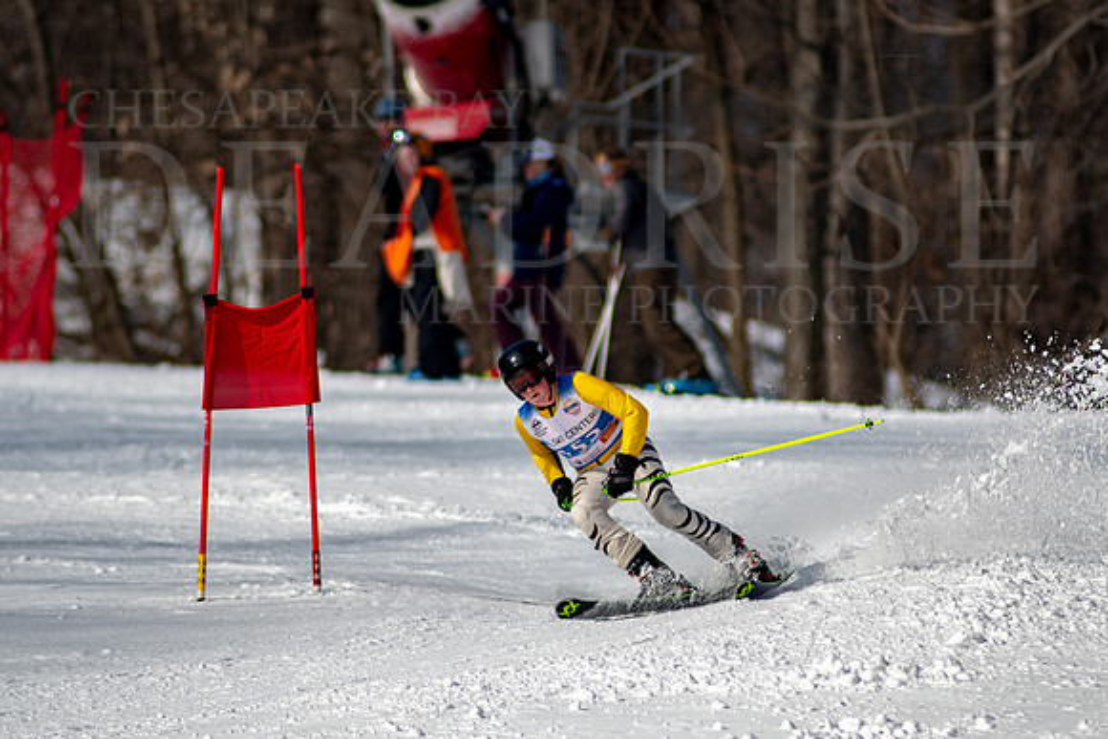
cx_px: 614
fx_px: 18881
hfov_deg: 3.4
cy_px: 419
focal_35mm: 613
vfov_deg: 2.2
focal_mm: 300
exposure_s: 1/6400
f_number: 2.8
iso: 100
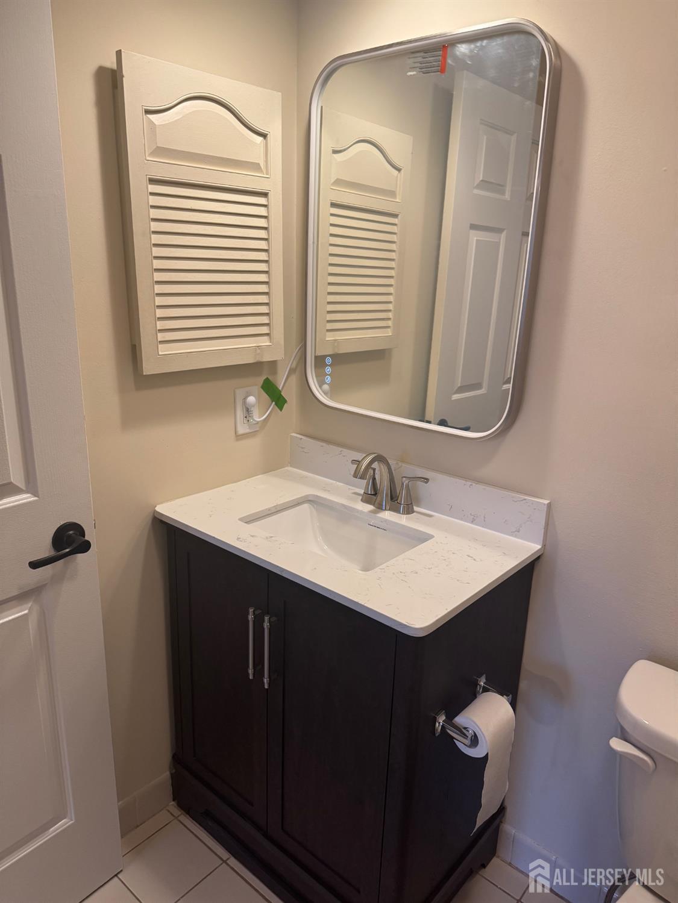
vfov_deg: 71.6
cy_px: 452
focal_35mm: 24
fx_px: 626
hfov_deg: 56.8
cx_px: 339
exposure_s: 1/120
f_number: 1.78
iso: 200
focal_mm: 6.76
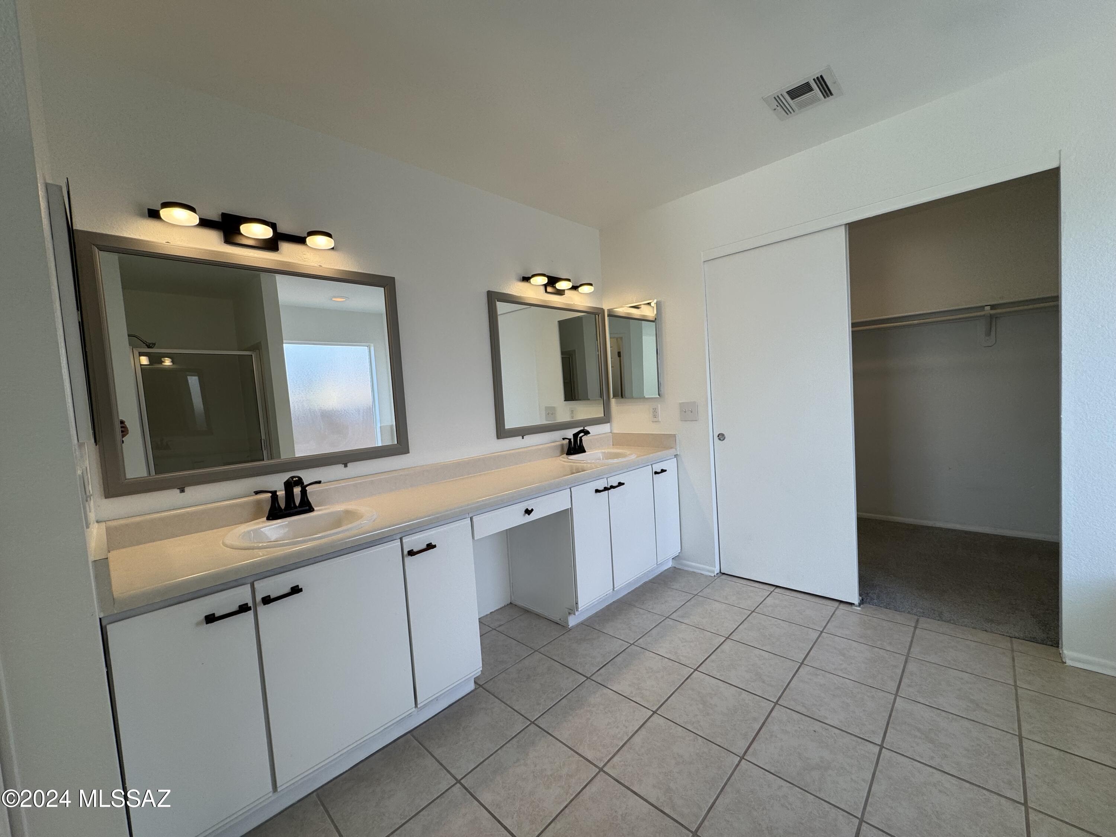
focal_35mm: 14
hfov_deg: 102.1
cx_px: 558
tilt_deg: -3.9
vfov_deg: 85.7
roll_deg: +3.6
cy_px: 418
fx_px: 451
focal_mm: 2.22
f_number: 2.2
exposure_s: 1/243
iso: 40
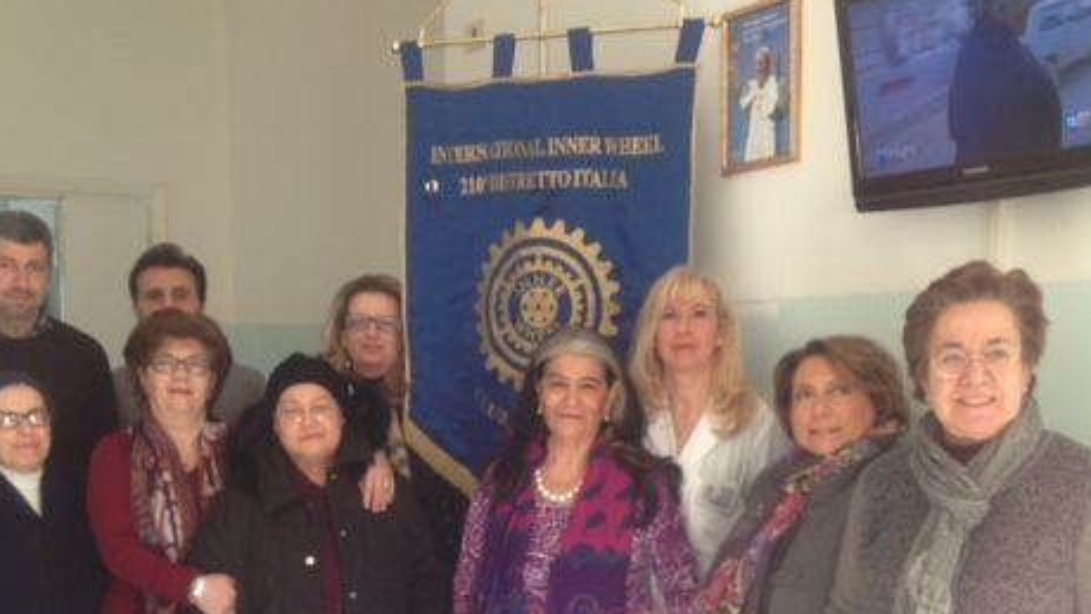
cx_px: 510
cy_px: 522
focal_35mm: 53
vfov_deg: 22.2
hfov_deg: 39.1
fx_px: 1534
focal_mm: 4.28
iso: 50
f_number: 2.4
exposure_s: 1/20
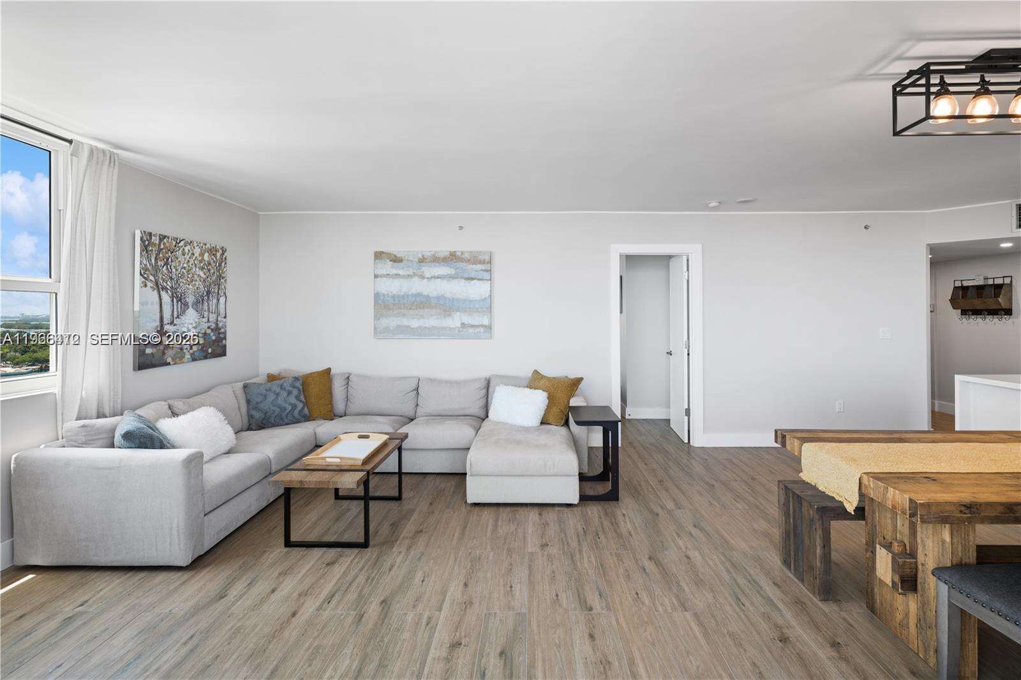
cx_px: 510
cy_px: 340
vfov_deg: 73.7
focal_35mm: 16
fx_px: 454
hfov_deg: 96.7
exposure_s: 1/5
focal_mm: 16
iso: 200
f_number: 10
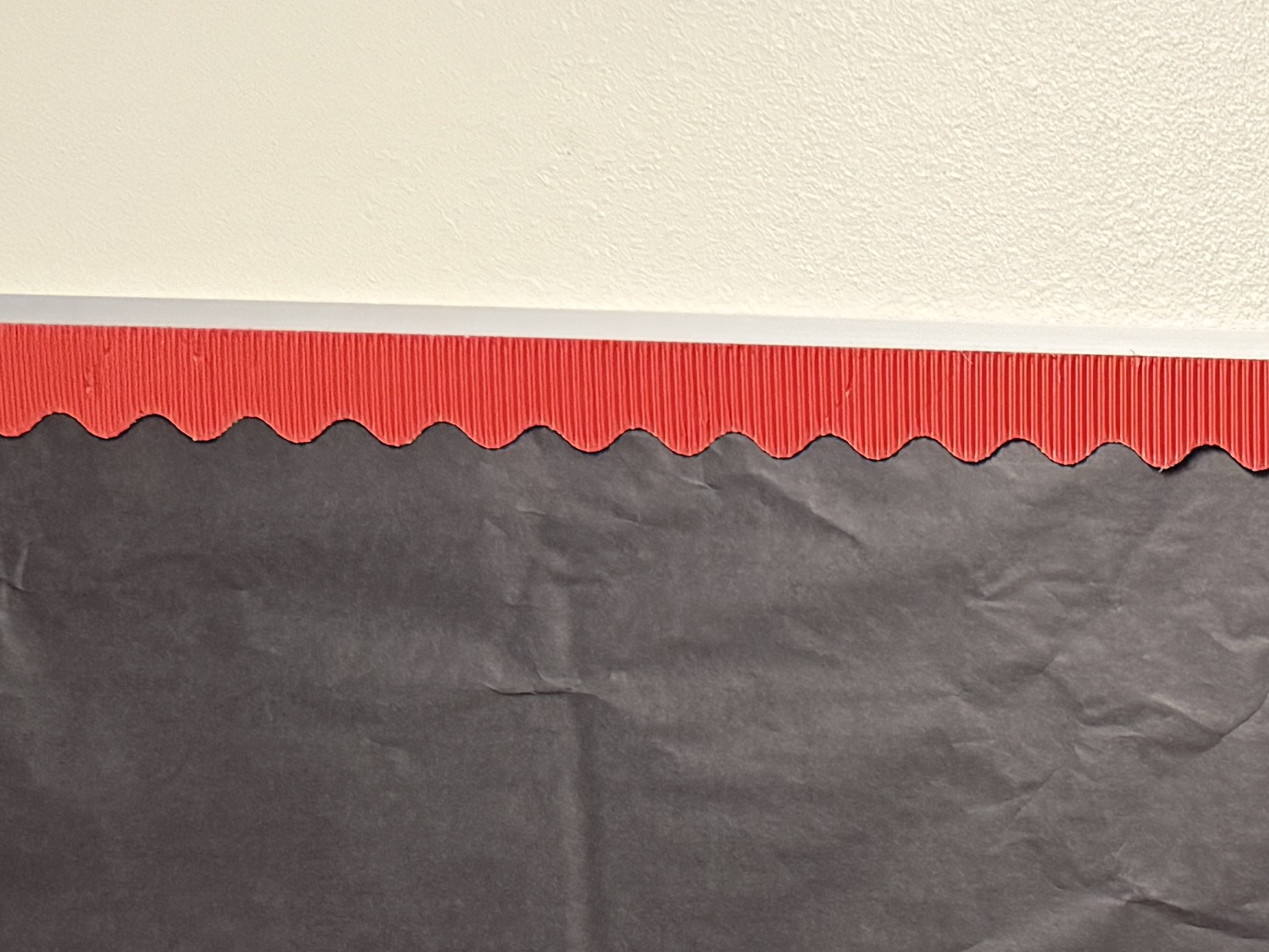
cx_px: 2149
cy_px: 1502
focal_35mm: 83
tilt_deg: -6.5
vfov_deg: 16.0
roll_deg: -1.4
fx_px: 3043
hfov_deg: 19.1
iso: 320
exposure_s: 1/60
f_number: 1.78
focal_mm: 6.76
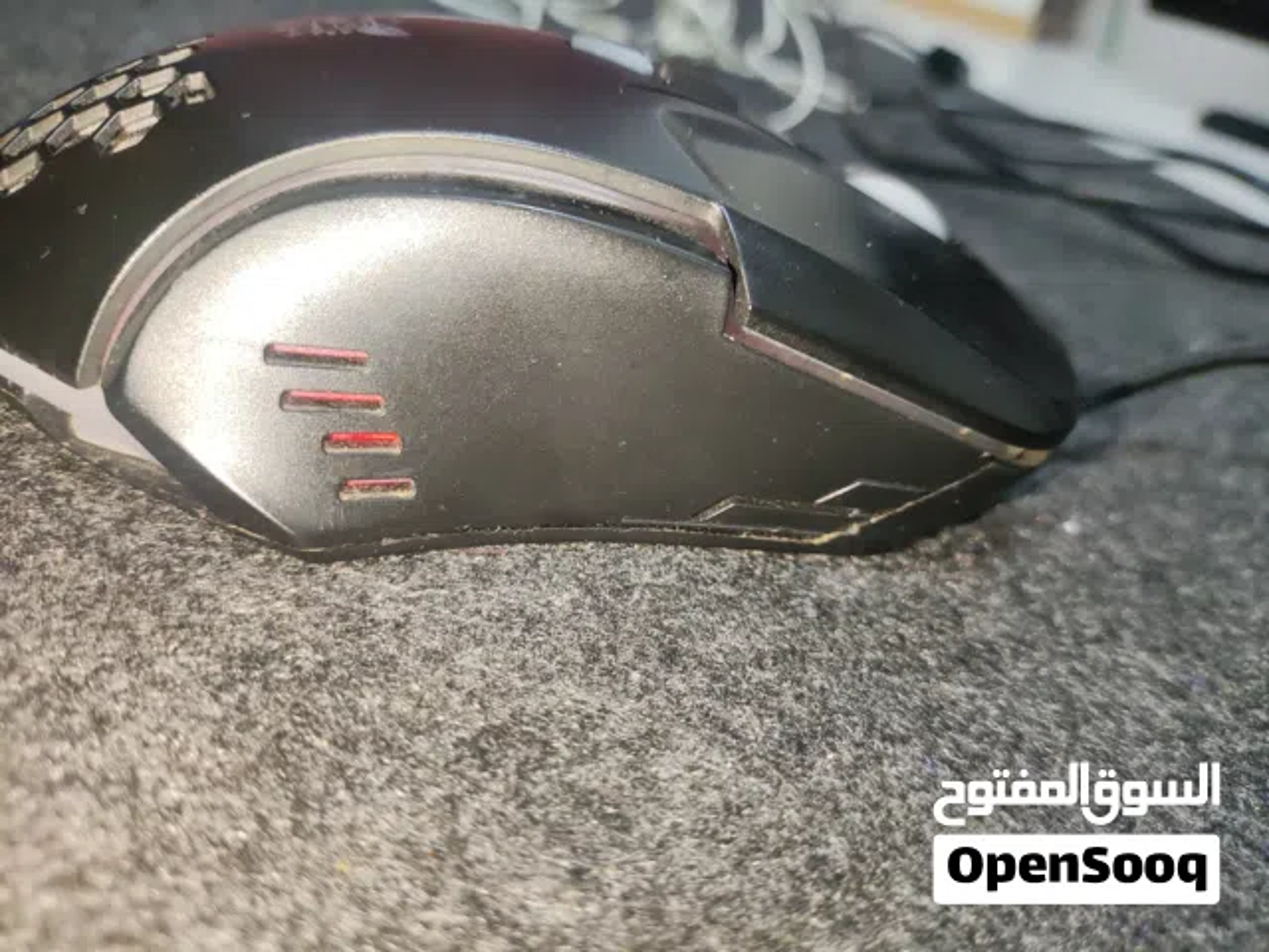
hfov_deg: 69.4
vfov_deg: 54.9
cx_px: 634
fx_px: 916
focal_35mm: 25
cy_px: 476
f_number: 1.79
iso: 256
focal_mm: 4.71
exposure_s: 1/60
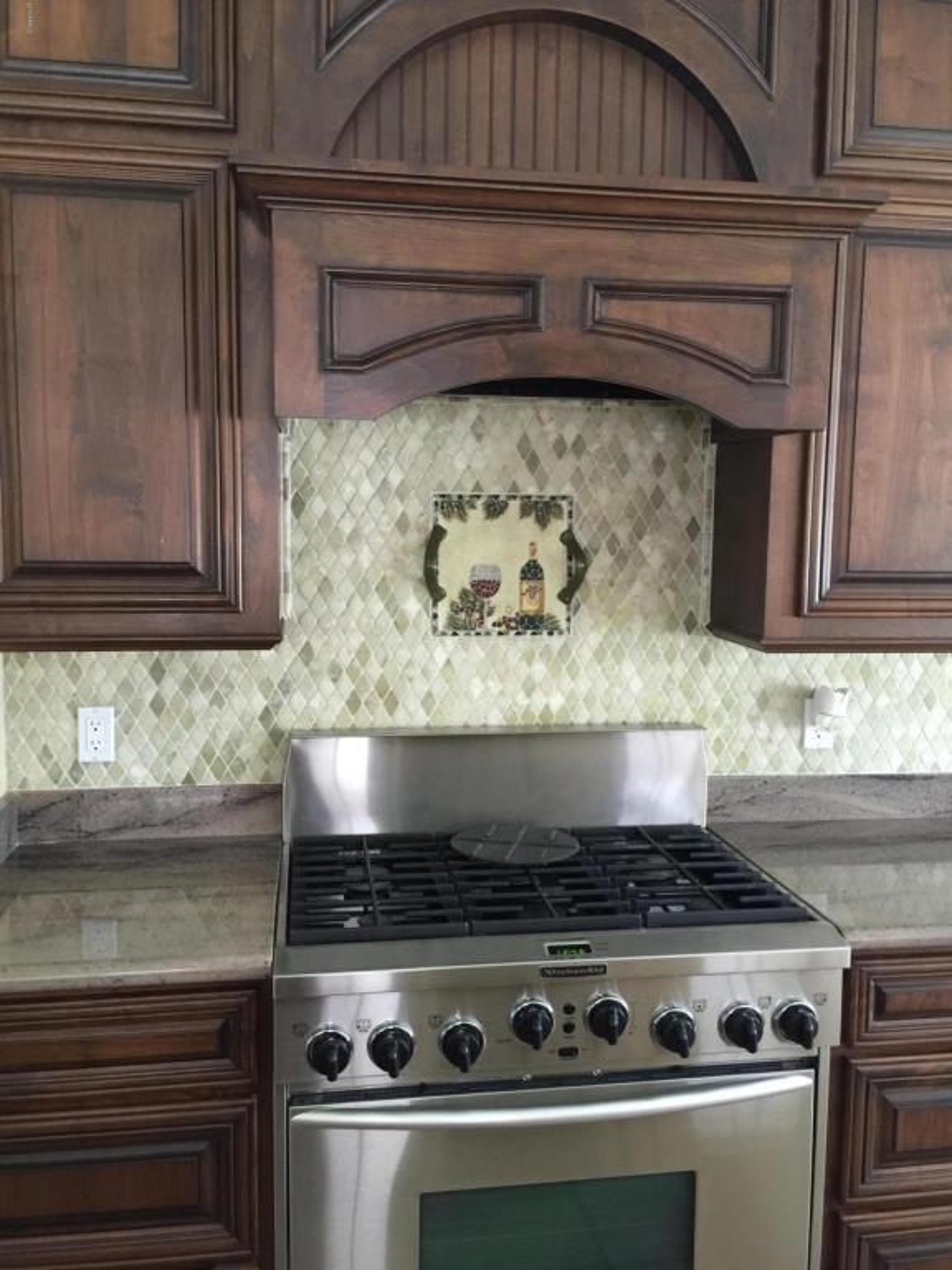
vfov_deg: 61.7
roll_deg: -1.9
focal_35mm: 29
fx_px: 1063
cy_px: 635
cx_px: 476
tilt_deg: -4.8
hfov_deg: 48.2
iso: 100
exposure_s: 1/10
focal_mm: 4.15
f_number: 2.2
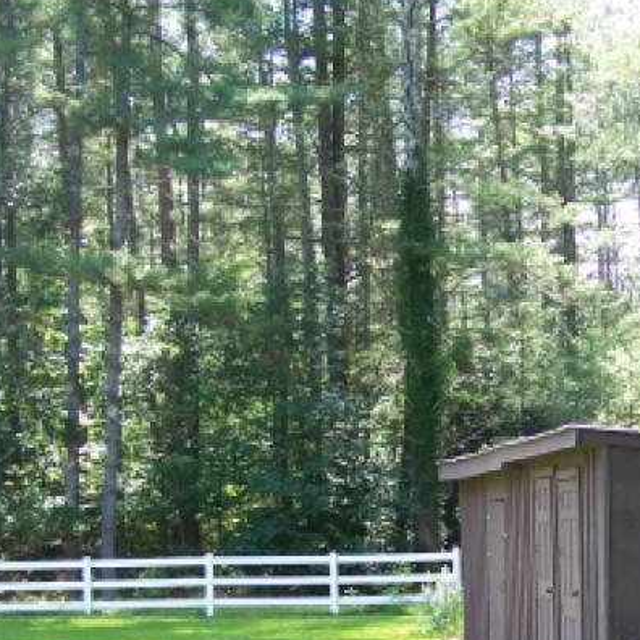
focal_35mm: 87
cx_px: 613
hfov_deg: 19.5
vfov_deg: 19.5
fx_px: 1820
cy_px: 610
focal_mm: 6.3
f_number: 2.8
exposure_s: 1/100
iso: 80
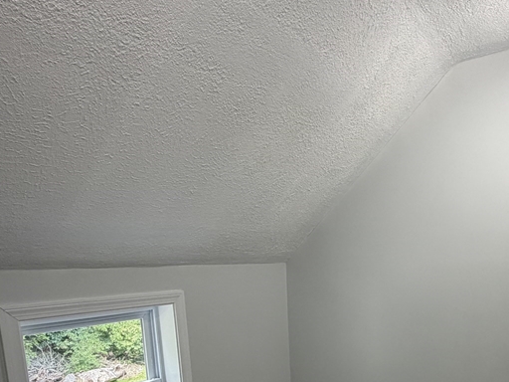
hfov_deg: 62.0
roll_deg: +1.2
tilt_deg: -9.4
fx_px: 412
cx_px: 335
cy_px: 326
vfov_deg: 46.1
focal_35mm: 28
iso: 160
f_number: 2.2
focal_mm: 2.22
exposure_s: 1/121
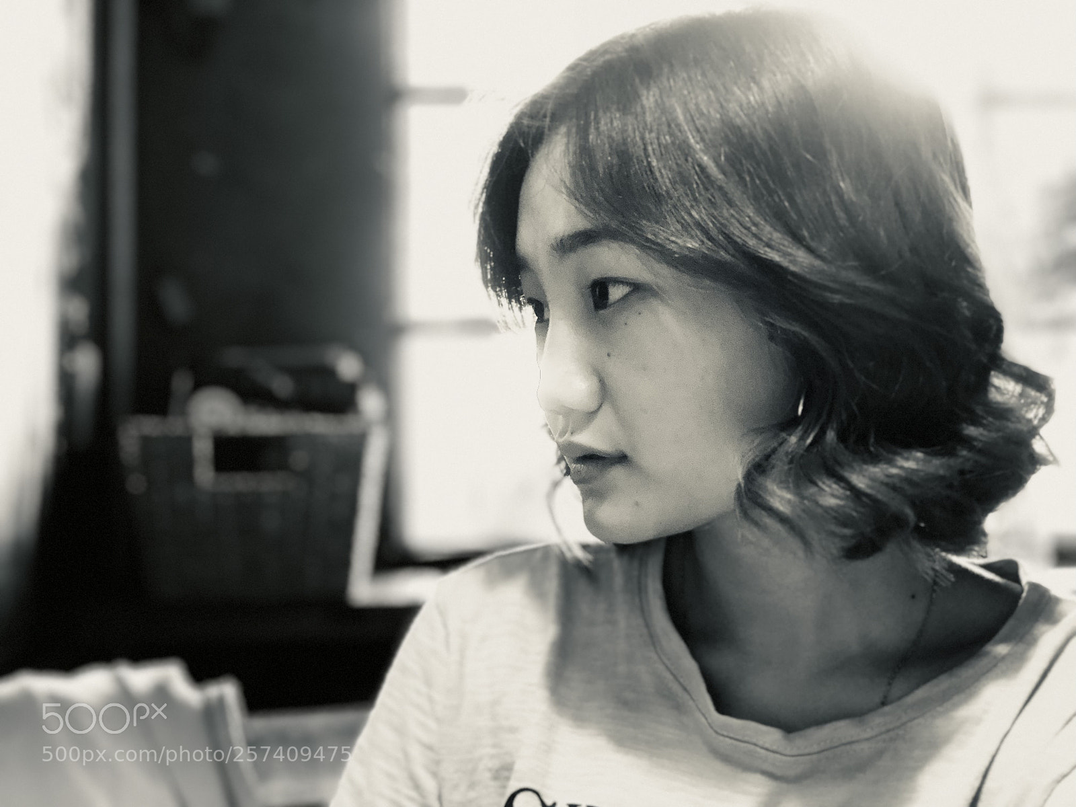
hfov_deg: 36.8
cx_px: 538
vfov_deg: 28.0
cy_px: 404
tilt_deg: +2.0
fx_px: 1616
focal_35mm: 52
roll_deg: +1.1
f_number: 2.4
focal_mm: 6
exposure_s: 1/10
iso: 160
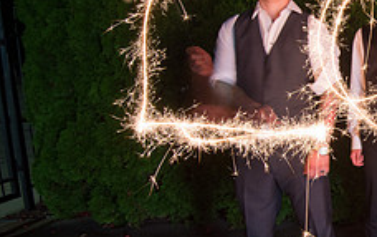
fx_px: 453
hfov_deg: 35.0
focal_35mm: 44
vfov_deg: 29.3
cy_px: 131
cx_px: 461
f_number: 8
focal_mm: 17
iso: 800
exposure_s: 4
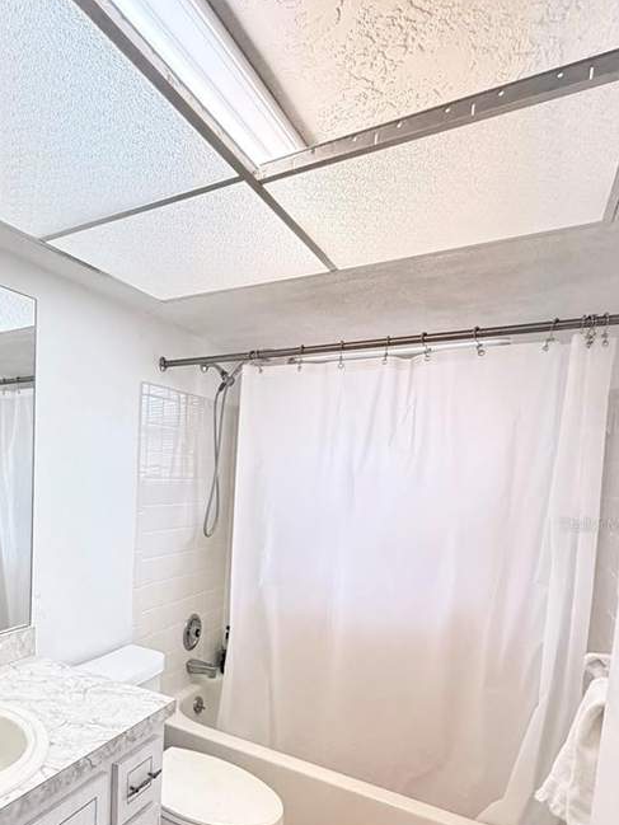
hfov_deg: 55.2
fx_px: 548
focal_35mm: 23
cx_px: 132
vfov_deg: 72.5
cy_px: 524
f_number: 2.2
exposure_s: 1/120
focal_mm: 2.22
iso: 250
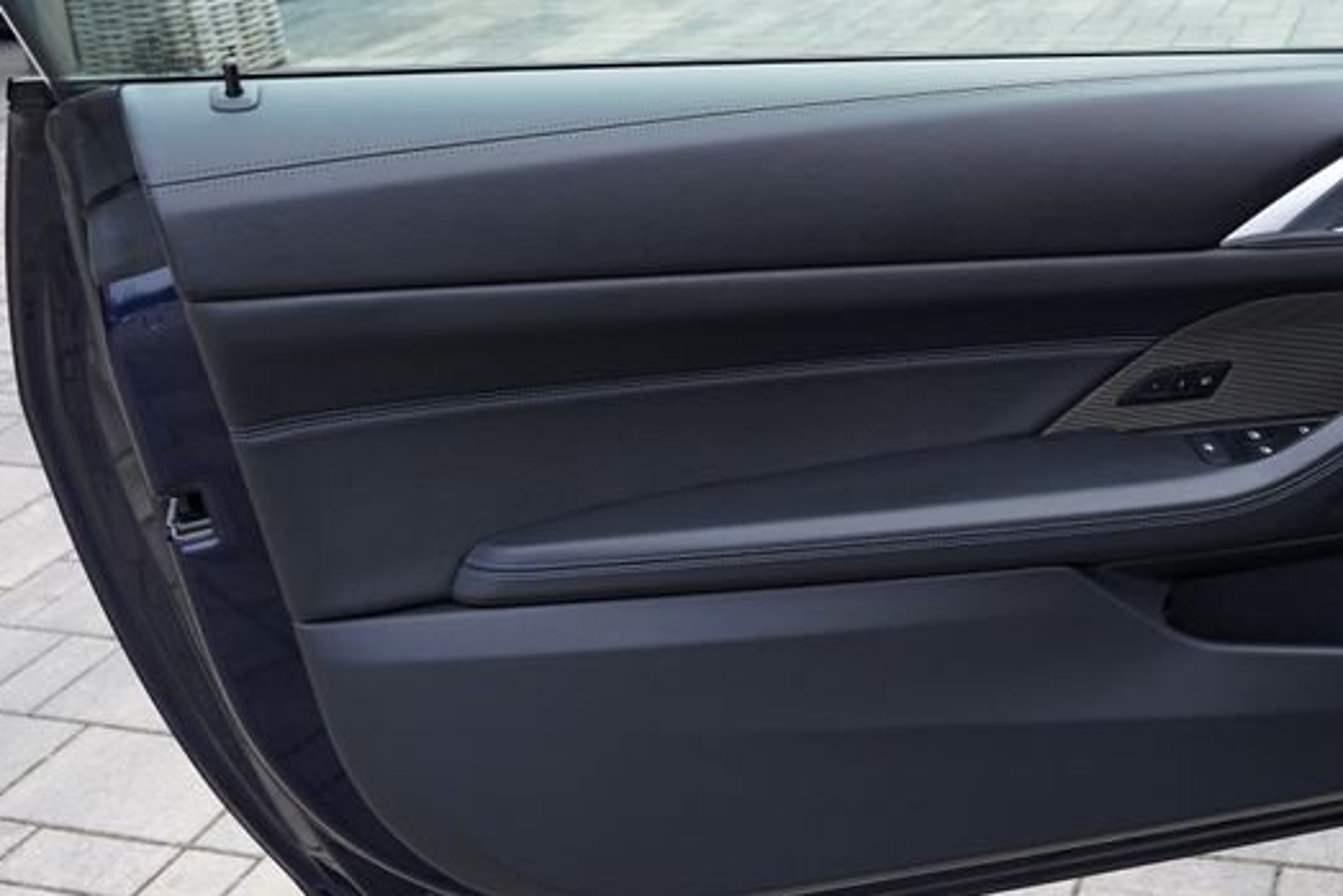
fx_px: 1754
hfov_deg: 40.8
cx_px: 989
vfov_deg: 28.2
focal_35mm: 47
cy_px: 214
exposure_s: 1/125
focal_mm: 24
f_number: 6.3
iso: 100
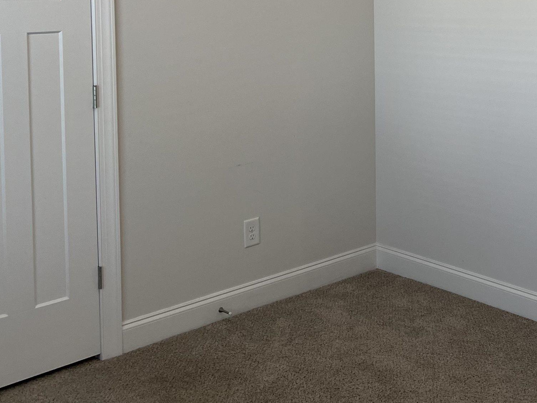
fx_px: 822
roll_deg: +0.3
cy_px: 7
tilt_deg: -2.6
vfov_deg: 26.2
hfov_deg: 35.5
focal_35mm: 53
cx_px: 394
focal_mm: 5.7
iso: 125
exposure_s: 1/120
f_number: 1.5
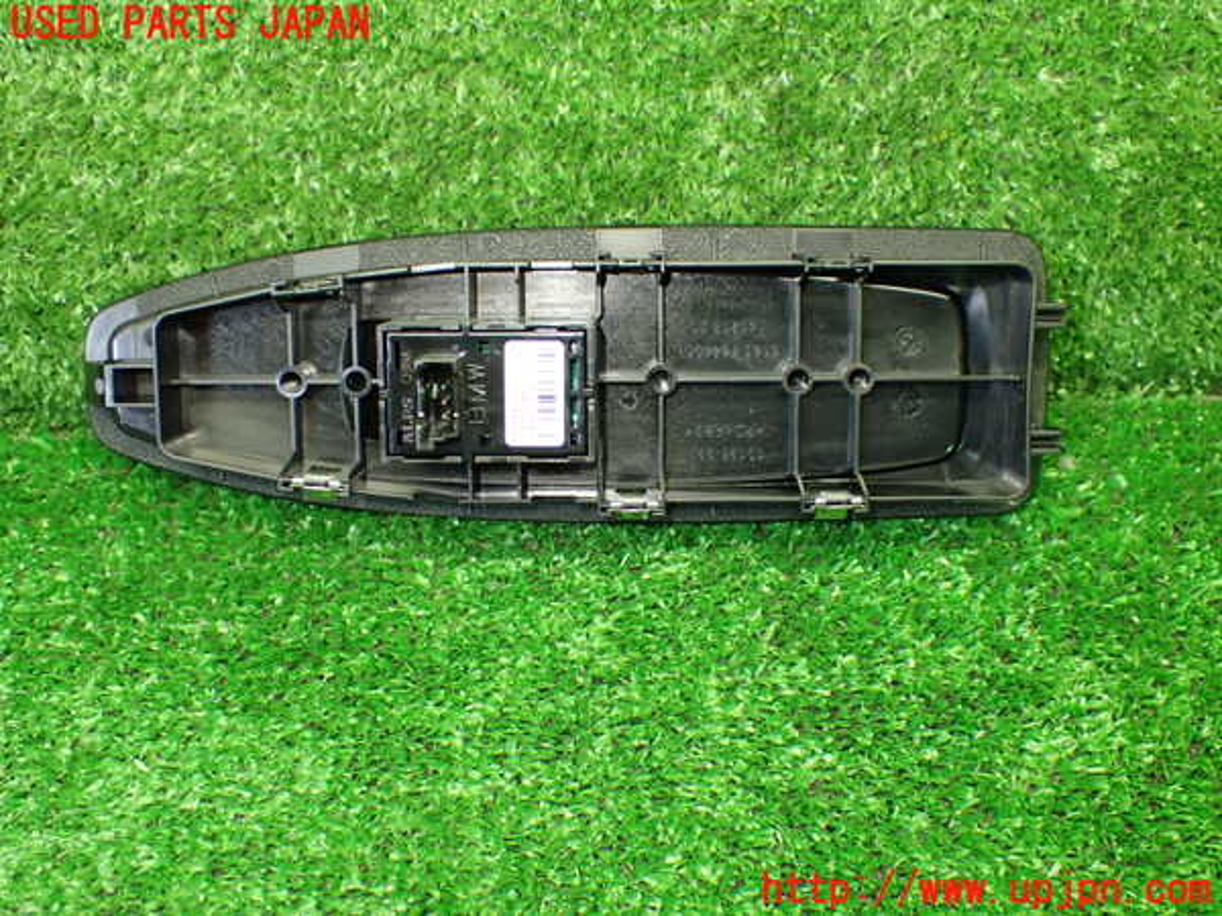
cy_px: 458
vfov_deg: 35.1
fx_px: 1447
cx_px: 611
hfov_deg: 45.8
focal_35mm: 41
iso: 800
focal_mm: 7.31
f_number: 2.8
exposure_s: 1/60
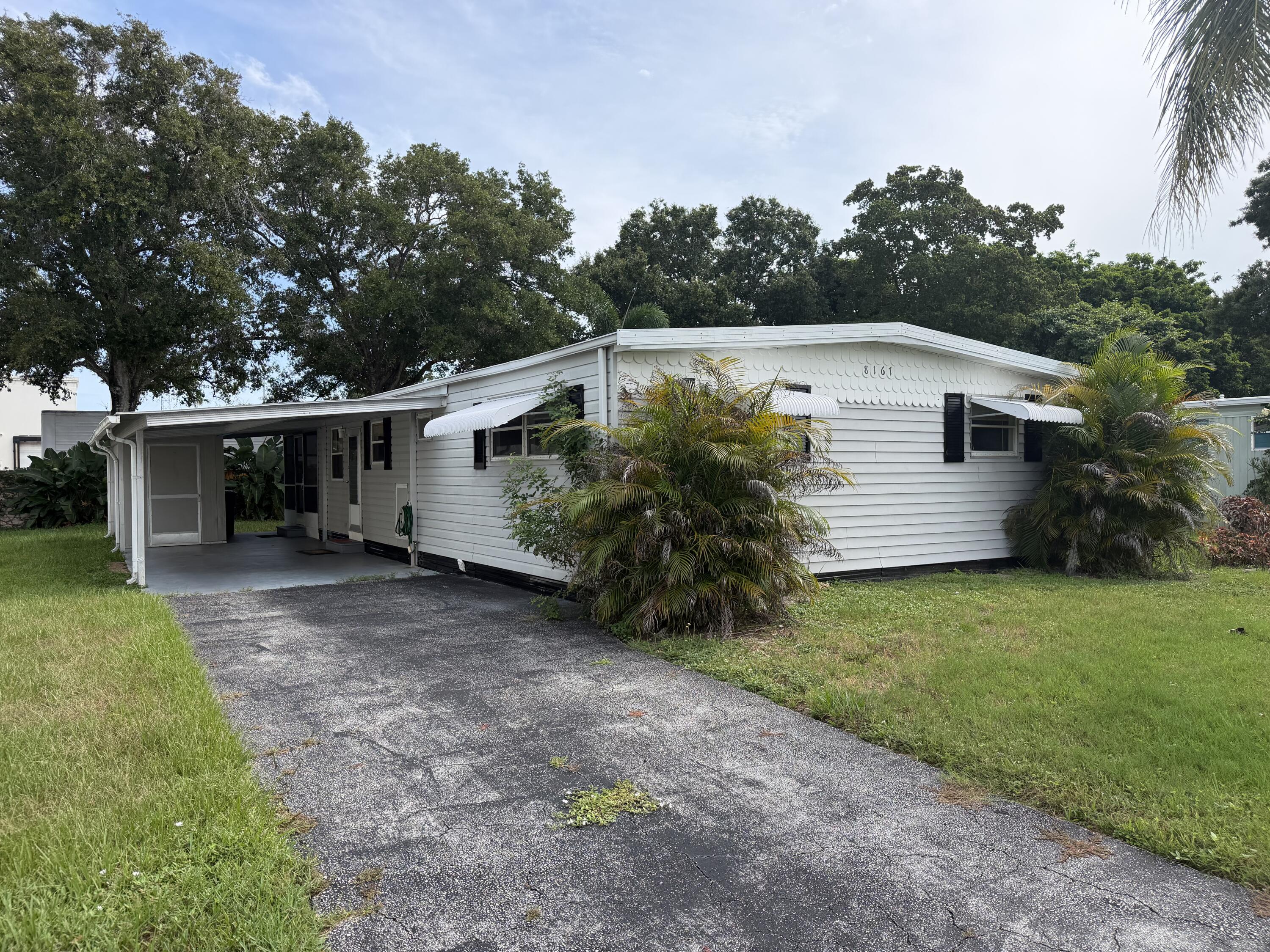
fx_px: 881
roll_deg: +0.5
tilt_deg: -0.5
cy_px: 476
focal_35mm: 24
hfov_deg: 71.6
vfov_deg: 56.8
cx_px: 635
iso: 100
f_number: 1.78
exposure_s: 1/3145
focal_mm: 6.76
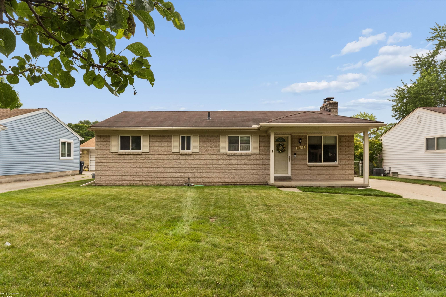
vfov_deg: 55.1
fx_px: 285
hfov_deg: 76.1
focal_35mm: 23
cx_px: 223
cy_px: 148
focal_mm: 23
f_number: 13
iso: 200
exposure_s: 1/125
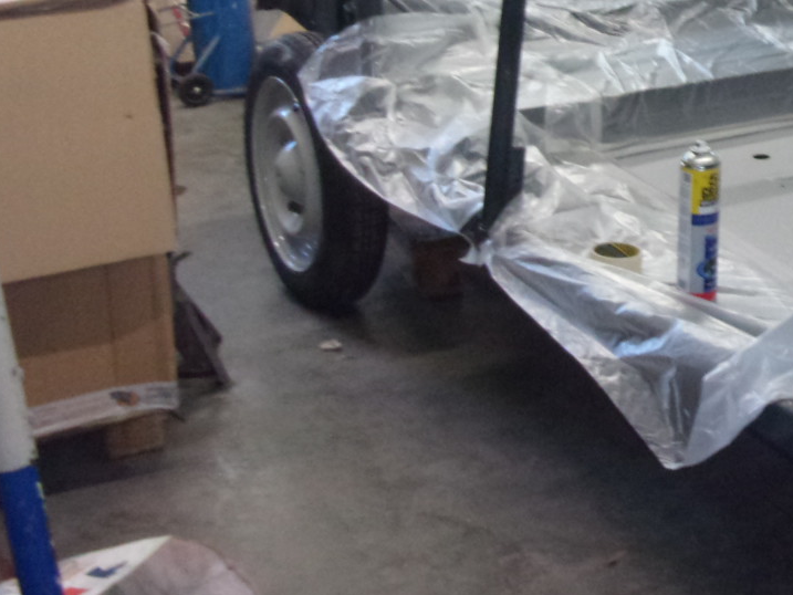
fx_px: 1833
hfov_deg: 22.7
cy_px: 44
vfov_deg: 18.1
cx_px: 914
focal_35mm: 80
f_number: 3.9
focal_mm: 5.1
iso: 305
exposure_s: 1/34
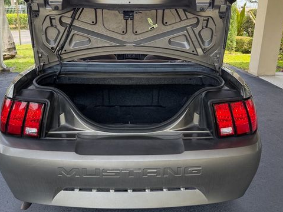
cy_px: 93
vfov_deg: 44.1
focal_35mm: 32
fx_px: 262
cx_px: 134
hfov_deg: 56.8
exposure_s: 1/325
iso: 100
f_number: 1.78
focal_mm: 6.76
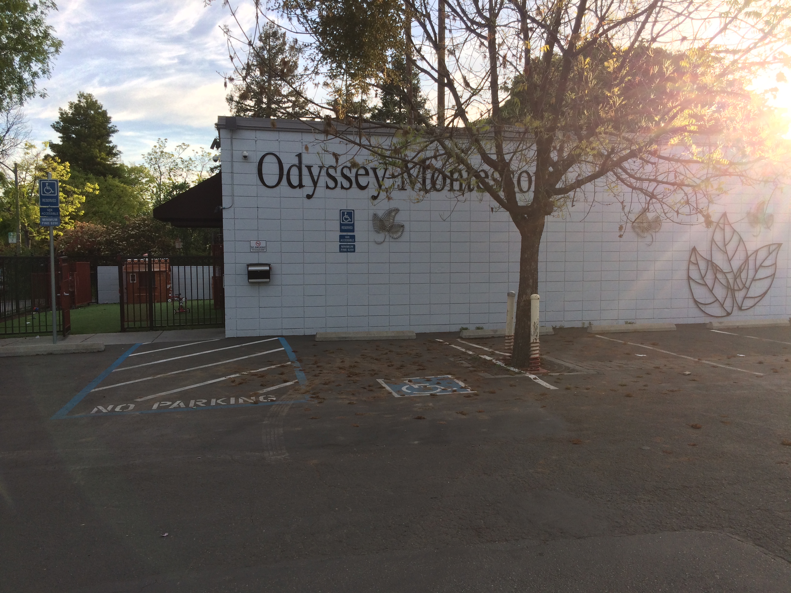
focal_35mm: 29
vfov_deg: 48.2
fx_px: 663
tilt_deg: -3.3
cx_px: 396
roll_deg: +2.2
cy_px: 296
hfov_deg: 61.7
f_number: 2.2
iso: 32
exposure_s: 1/622
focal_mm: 4.15
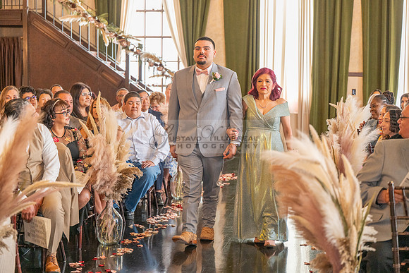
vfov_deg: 19.5
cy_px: 136
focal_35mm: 70
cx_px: 204
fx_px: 795
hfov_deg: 28.8
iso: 1600
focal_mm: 70
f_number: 2.8
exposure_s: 1/200
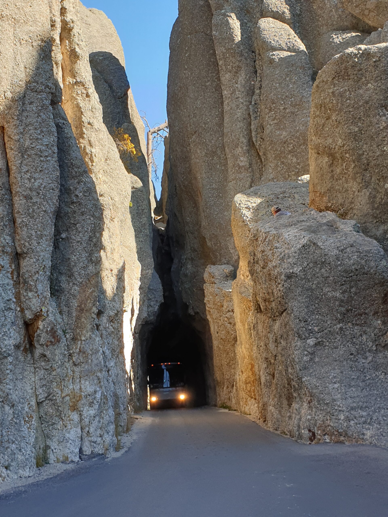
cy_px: 258
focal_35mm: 26
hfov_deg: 53.1
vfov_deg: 67.3
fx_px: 389
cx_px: 194
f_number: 2.4
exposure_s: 1/462
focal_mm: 4.3
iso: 50
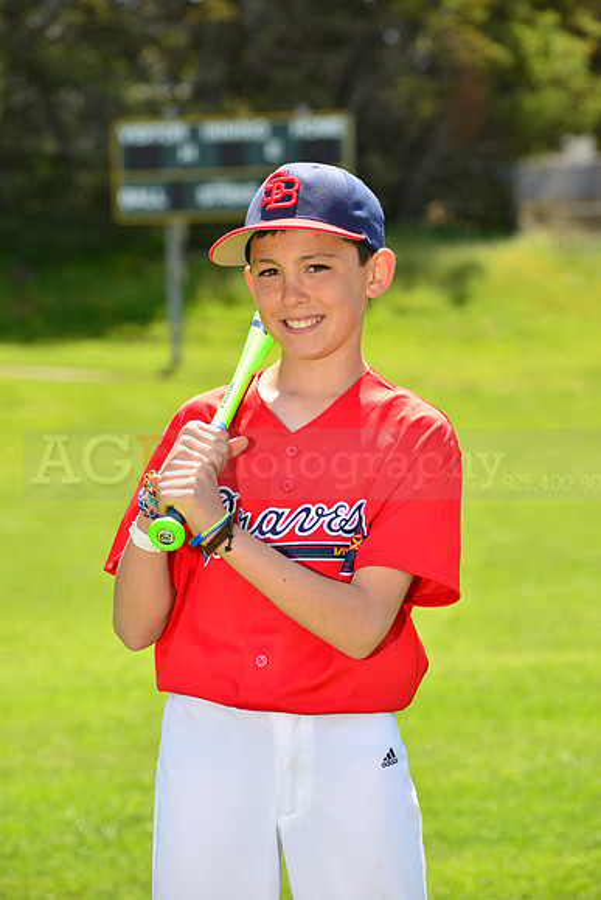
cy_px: 450
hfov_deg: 9.5
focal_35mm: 145
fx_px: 3629
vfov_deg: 14.2
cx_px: 300
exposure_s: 1/250
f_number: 8
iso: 200
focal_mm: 145
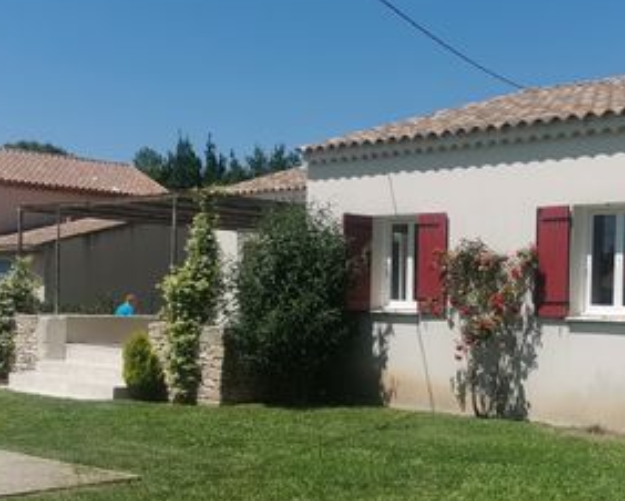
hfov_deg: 33.0
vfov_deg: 27.0
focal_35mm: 56
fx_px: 1037
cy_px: 324
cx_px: 459
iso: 50
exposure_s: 1/4808
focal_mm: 5.56
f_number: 1.6
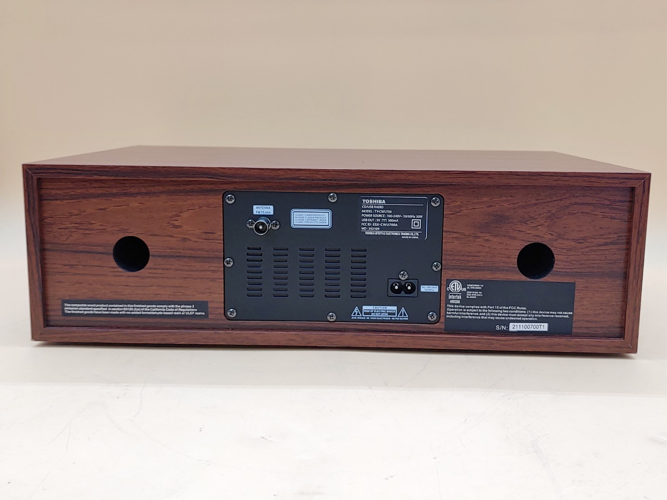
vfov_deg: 36.8
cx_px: 334
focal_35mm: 39
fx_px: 751
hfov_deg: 47.9
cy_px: 250
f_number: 1.8
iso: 50
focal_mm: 4.36
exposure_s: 1/66
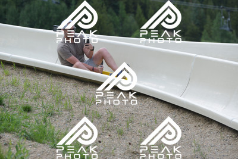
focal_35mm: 195
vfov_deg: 7.0
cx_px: 119
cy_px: 80
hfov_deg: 10.5
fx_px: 1290
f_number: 6.3
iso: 1100
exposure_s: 1/1250
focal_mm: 195
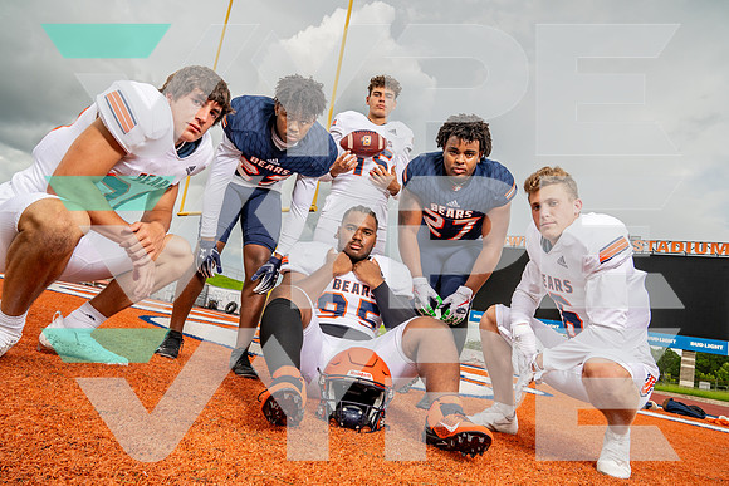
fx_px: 506
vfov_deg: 51.3
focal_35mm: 25
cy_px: 243
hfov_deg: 71.5
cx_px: 364
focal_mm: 25
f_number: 9
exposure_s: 1/160
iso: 100
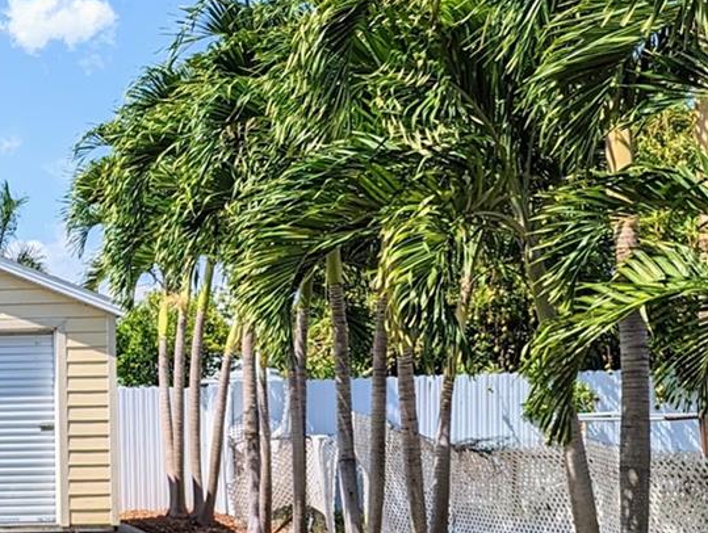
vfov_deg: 20.6
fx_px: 1454
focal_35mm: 71
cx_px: -79
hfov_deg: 25.3
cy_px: 399
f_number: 1.85
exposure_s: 1/2513
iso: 46
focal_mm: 6.81
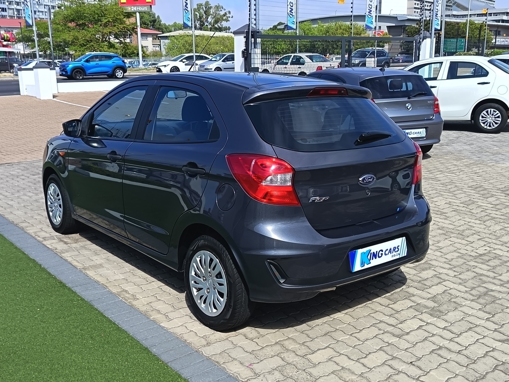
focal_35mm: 37
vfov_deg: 38.7
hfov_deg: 50.1
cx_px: 254
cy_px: 191
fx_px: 544
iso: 102
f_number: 1.75
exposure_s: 1/600
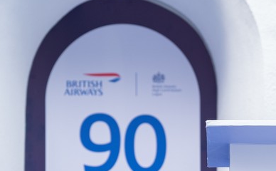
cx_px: 202
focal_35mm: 185
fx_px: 1388
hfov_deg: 11.3
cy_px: 184
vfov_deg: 7.0
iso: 400
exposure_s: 1/200
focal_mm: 49
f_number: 3.5
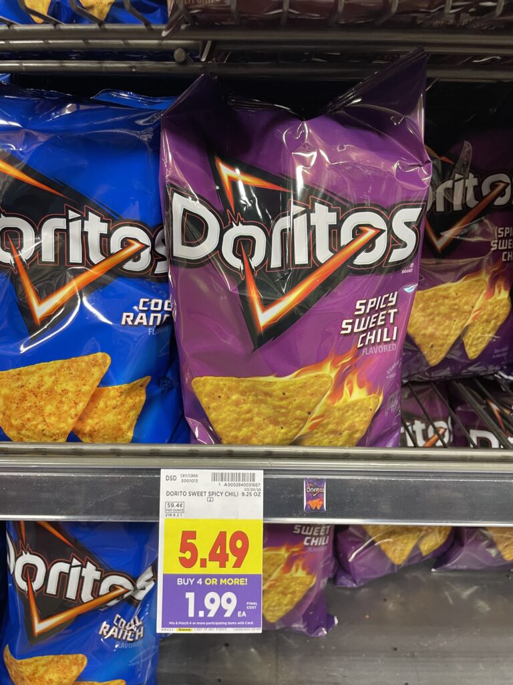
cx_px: 256
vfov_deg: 67.3
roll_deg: -0.5
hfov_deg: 53.1
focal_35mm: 26
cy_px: 342
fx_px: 514
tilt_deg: -23.5
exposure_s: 1/60
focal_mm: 4.2
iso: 250
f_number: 1.6
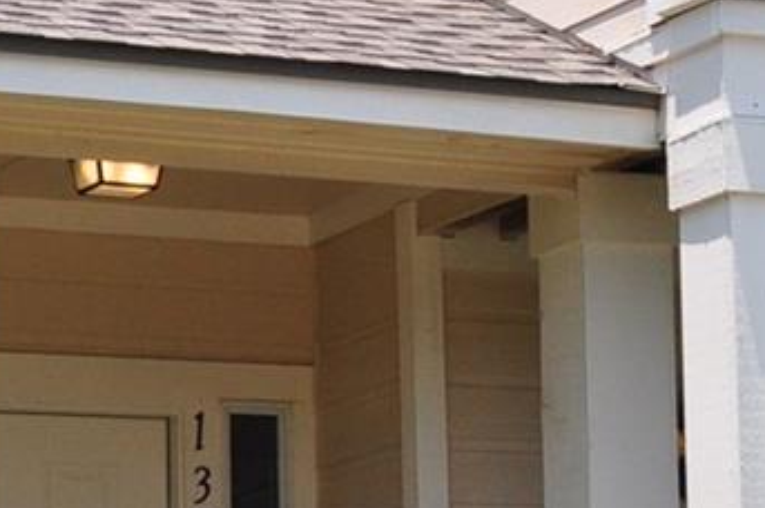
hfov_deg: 9.5
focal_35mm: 215
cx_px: 758
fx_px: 4564
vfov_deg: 6.4
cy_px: 218
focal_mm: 24
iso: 400
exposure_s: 1/500
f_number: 11
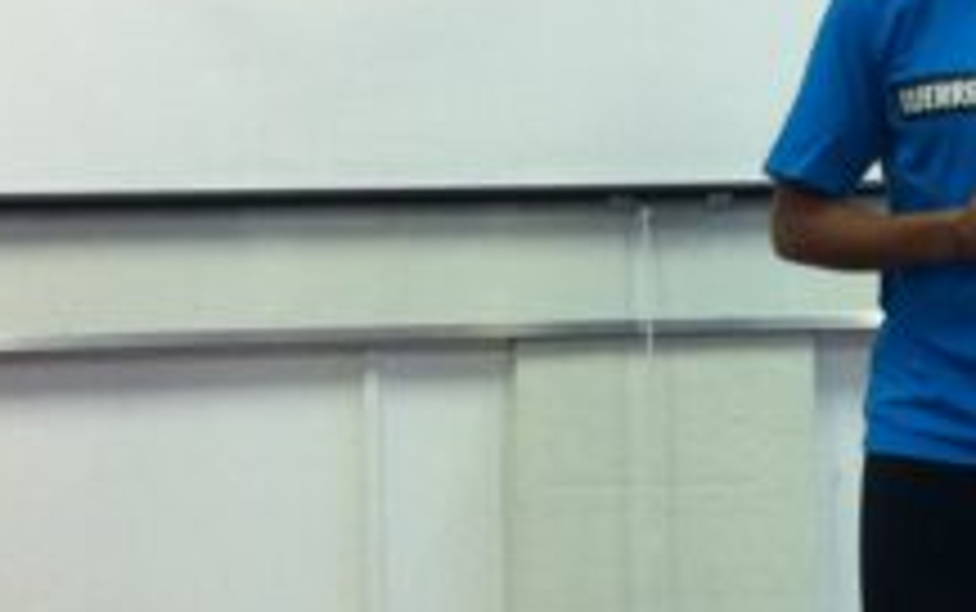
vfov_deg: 10.0
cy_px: 369
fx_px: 3487
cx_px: 1057
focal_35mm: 131
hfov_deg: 15.5
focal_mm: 3.85
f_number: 2.8
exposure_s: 1/15
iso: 100
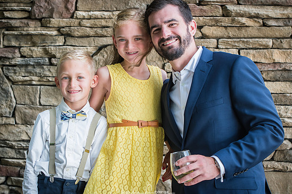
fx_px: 949
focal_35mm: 117
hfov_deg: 17.5
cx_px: 137
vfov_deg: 11.7
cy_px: 95
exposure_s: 1/320
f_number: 4
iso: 200
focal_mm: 70
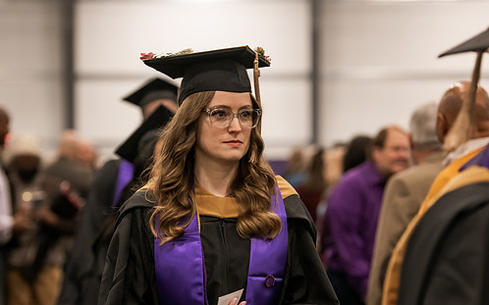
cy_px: 162
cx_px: 231
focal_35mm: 133
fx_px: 1772
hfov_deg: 15.7
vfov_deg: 9.8
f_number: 3.2
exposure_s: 1/200
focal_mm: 112
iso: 2000
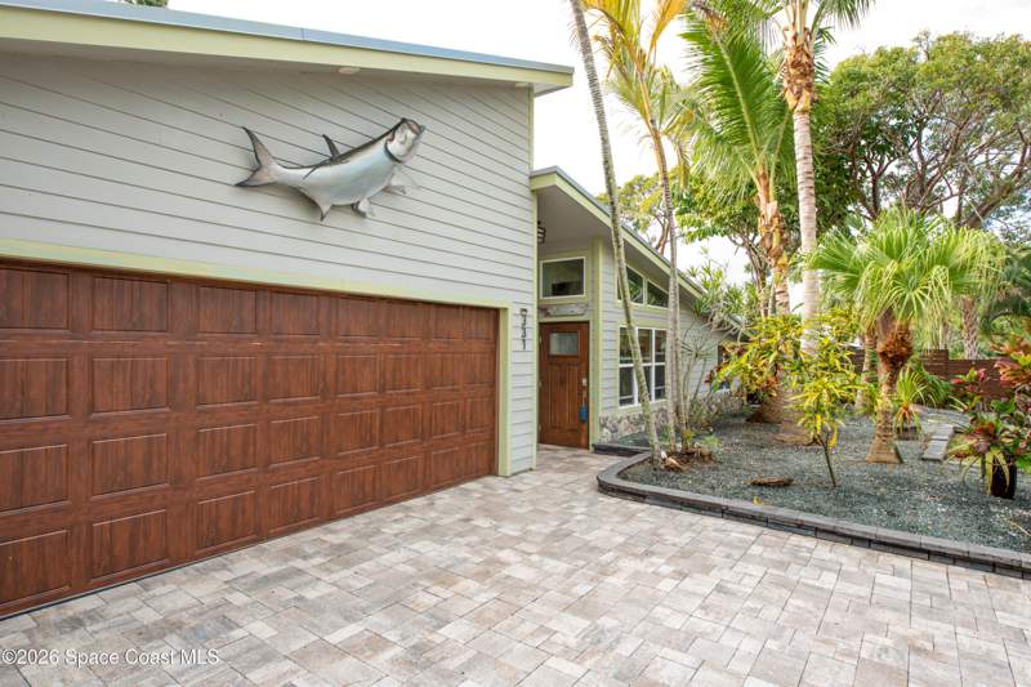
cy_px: 344
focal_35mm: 20
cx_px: 516
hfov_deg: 84.0
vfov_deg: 61.9
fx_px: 573
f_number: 10
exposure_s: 1/25
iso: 100
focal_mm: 20
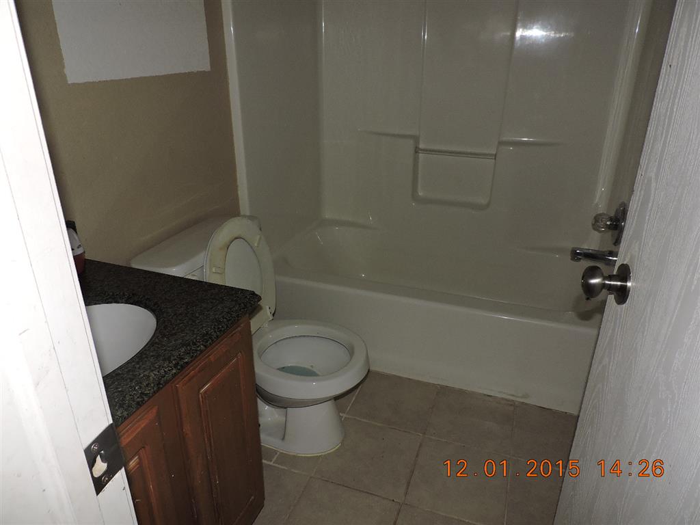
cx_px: 350
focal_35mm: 24
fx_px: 485
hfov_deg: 71.6
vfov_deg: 56.8
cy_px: 262
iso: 200
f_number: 3
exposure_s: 1/30
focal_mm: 4.3
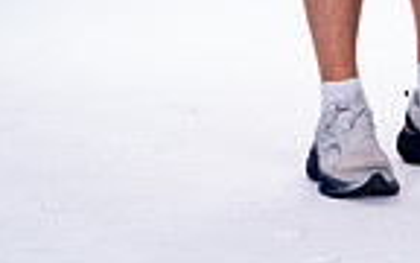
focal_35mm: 365
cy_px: -333
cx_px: 382
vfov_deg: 3.6
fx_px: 4178
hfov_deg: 5.7
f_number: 5.6
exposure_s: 1/250
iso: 800
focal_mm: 115
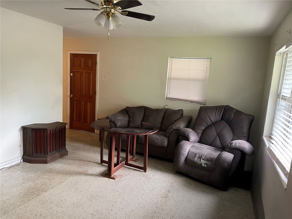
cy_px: 110
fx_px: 219
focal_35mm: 26
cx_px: 146
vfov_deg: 53.1
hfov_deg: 67.3
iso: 200
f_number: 1.6
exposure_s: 1/60
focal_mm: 4.2
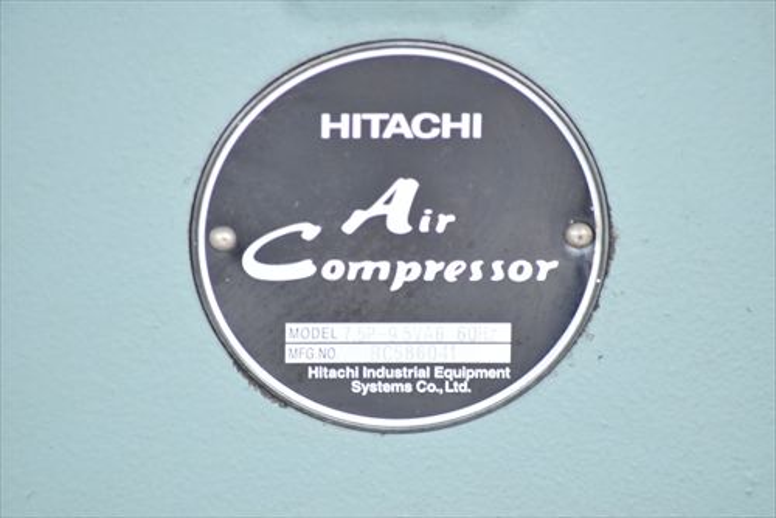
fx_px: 9705
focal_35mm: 450
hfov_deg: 4.6
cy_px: 259
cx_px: 388
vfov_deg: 3.1
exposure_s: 1/80
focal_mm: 300
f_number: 6.3
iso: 1250
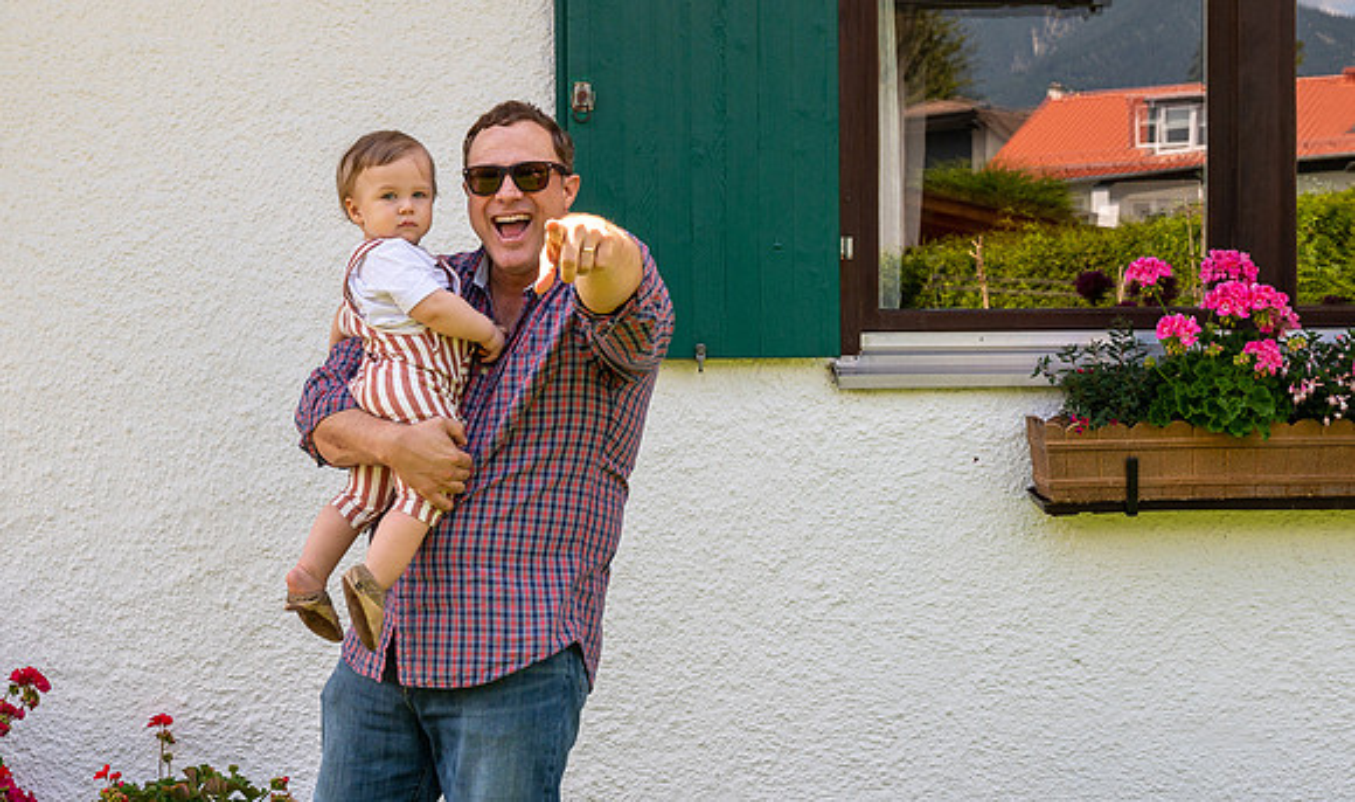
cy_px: 479
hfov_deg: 29.9
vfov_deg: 18.0
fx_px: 2520
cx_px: 448
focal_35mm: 69
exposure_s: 1/320
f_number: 9
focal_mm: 44
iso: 250
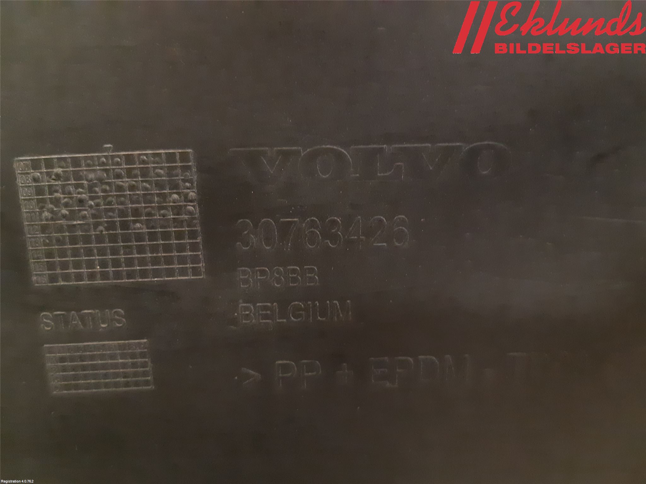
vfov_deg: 53.1
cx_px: 323
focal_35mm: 26
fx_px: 485
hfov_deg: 67.3
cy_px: 242
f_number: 1.7
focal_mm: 3.93
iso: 500
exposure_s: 1/25
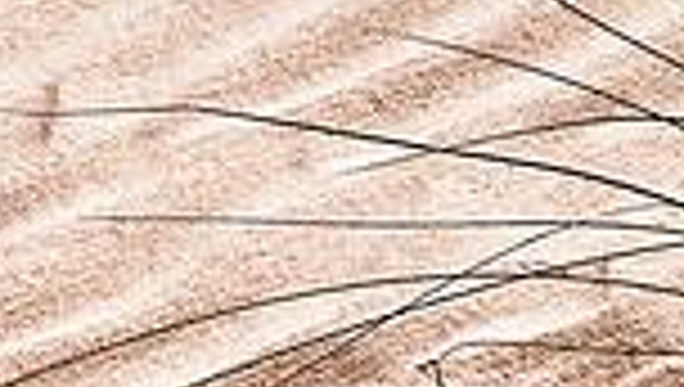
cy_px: 668
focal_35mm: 275
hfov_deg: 7.8
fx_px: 4995
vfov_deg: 4.4
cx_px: 54
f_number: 16
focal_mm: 46
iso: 200
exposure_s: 1/750
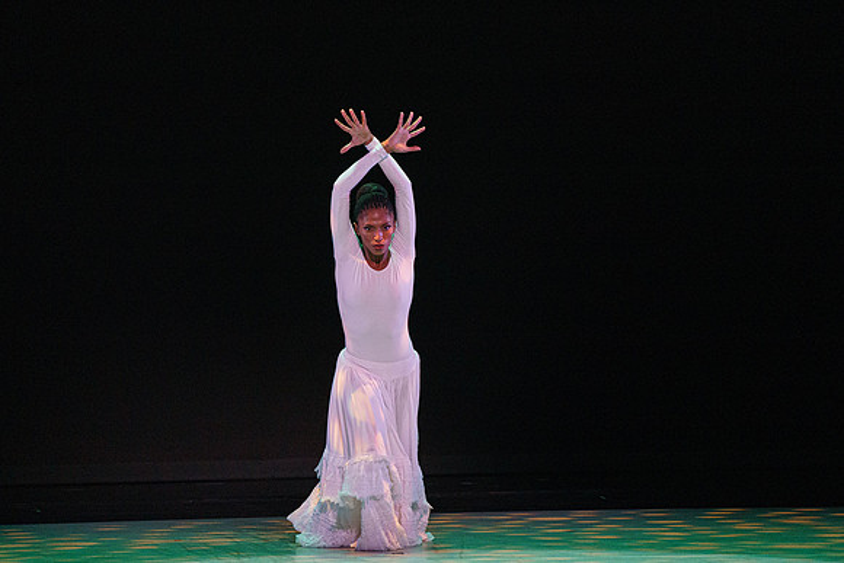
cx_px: 374
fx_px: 9822
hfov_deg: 4.9
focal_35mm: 419
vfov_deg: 3.3
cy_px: 269
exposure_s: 1/400
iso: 5000
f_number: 6.3
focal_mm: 376
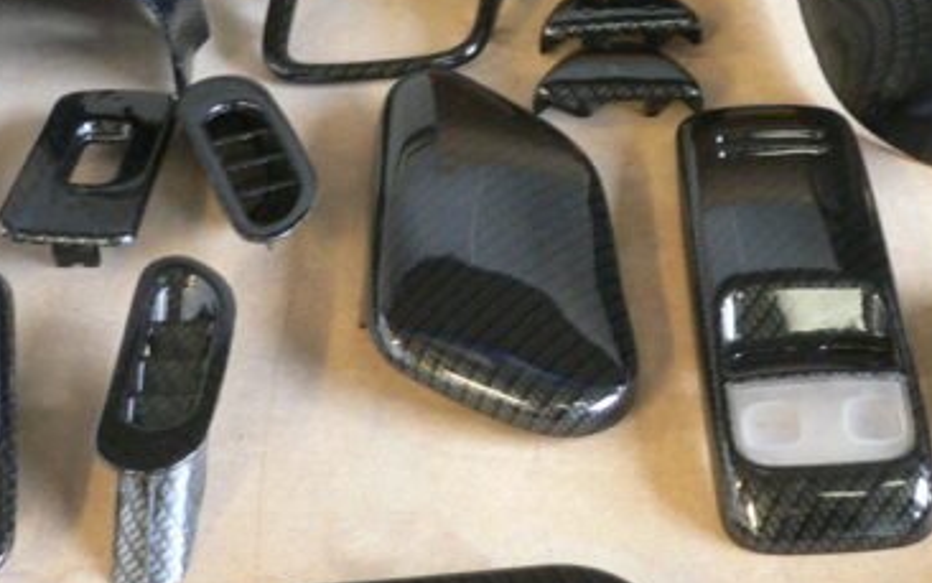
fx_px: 2058
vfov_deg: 16.0
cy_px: 74
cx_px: 675
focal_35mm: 81
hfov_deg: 25.3
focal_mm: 5.8
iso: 200
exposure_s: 1/8
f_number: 2.8
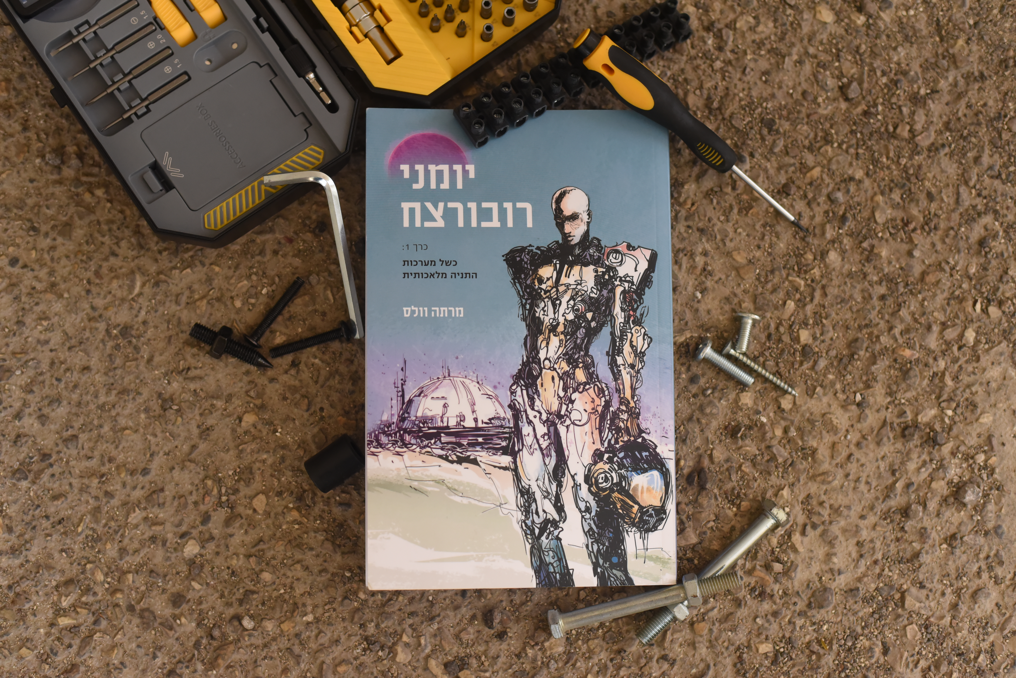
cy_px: 339
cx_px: 508
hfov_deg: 39.6
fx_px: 1412
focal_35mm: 50
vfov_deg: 27.0
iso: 2000
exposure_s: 1/3200
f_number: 3.5
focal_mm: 50
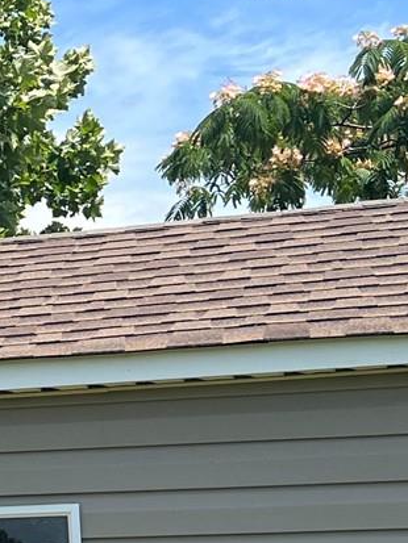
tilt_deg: +9.5
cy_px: 359
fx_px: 2026
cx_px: -528
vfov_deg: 15.3
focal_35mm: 129
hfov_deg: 10.2
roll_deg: +0.6
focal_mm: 5.7
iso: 50
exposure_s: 1/2252
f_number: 1.5
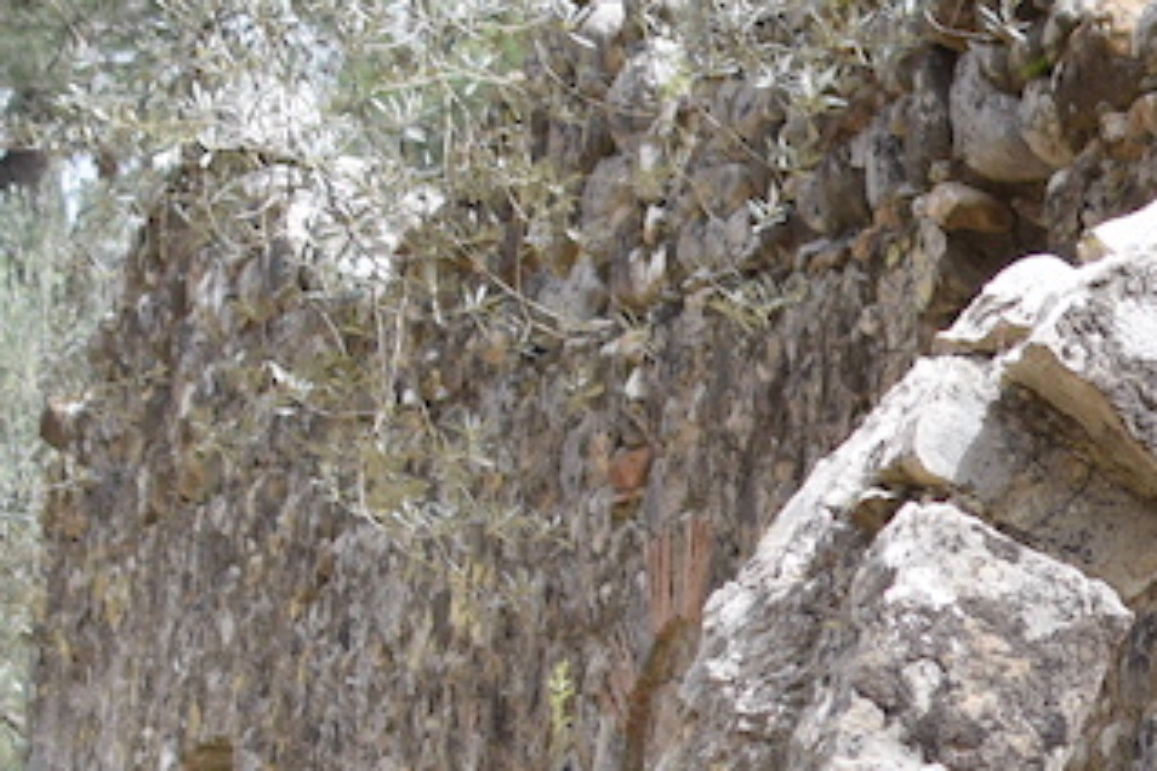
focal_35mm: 247
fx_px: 7949
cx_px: 1972
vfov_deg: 5.5
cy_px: 1149
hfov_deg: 8.1
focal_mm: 35
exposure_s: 1/1600
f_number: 3.5
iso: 400
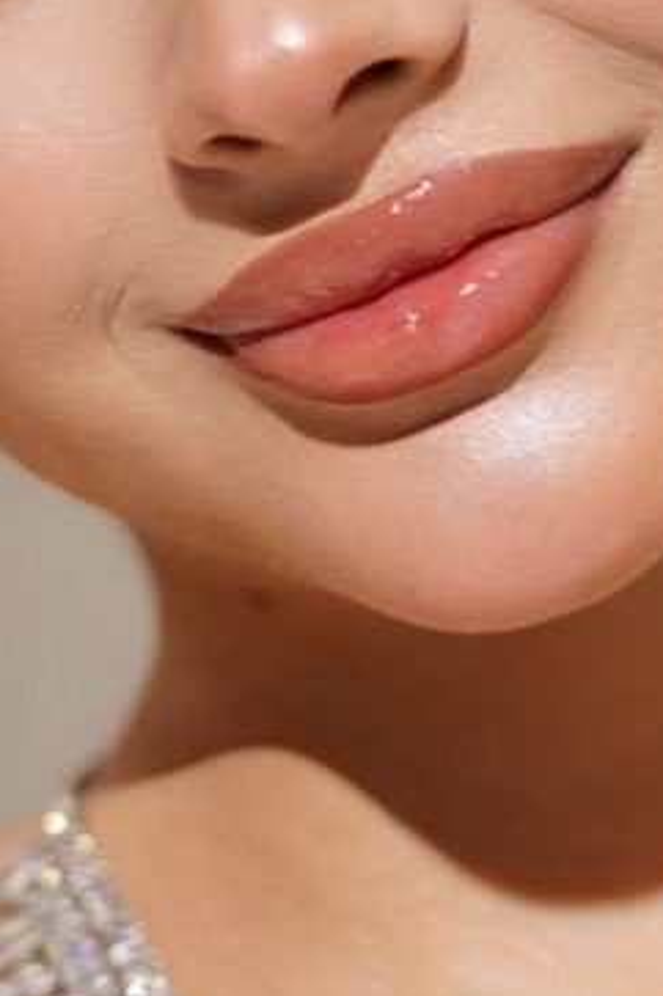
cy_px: 955
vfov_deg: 4.6
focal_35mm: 448
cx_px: 371
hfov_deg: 3.1
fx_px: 12387
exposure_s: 1/125
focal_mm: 90
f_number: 2.8
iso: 200
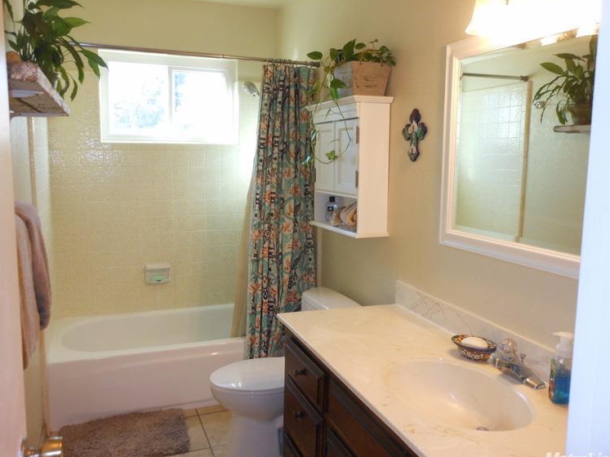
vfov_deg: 46.8
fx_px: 529
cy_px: 224
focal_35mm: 30
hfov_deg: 60.0
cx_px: 299
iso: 200
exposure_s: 1/30
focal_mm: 5
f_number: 3.7
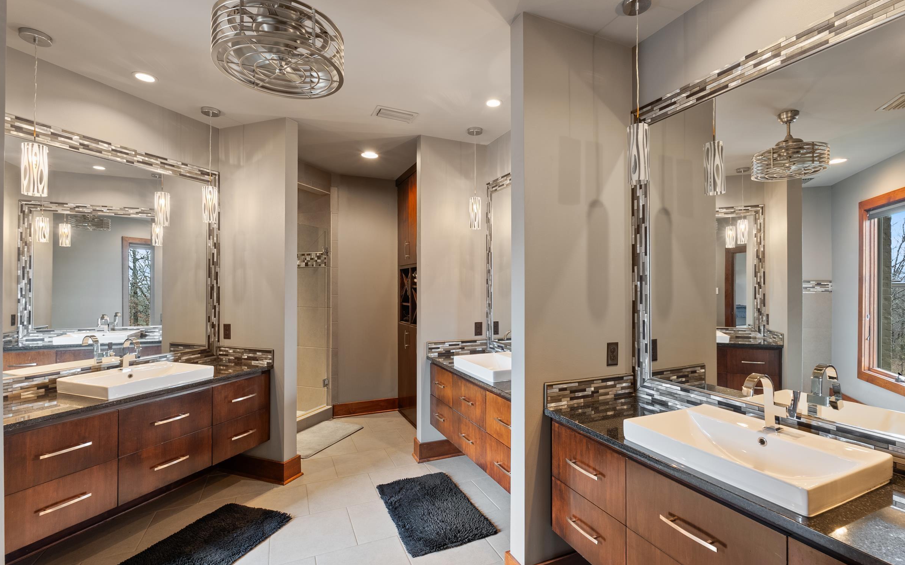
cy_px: 283
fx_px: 419
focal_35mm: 17
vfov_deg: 68.0
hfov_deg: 94.3
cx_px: 467
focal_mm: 16
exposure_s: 2
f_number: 9
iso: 250
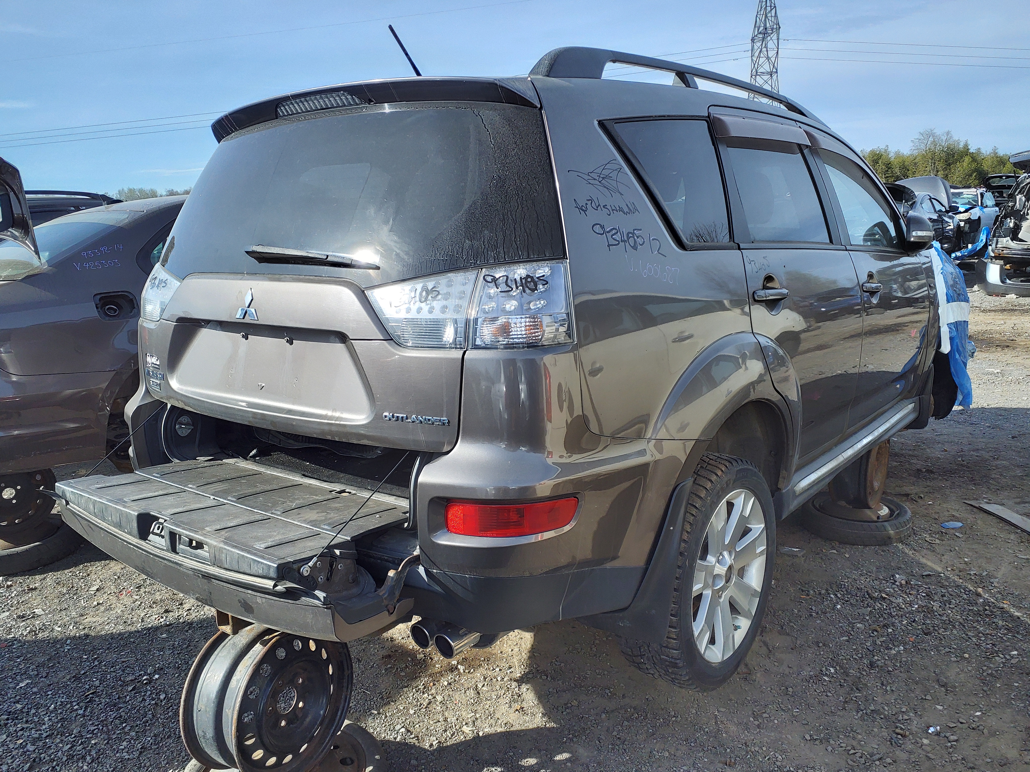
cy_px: 386
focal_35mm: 26
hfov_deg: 67.3
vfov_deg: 53.1
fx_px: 774
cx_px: 515
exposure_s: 1/439
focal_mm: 3.58
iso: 40
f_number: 1.9
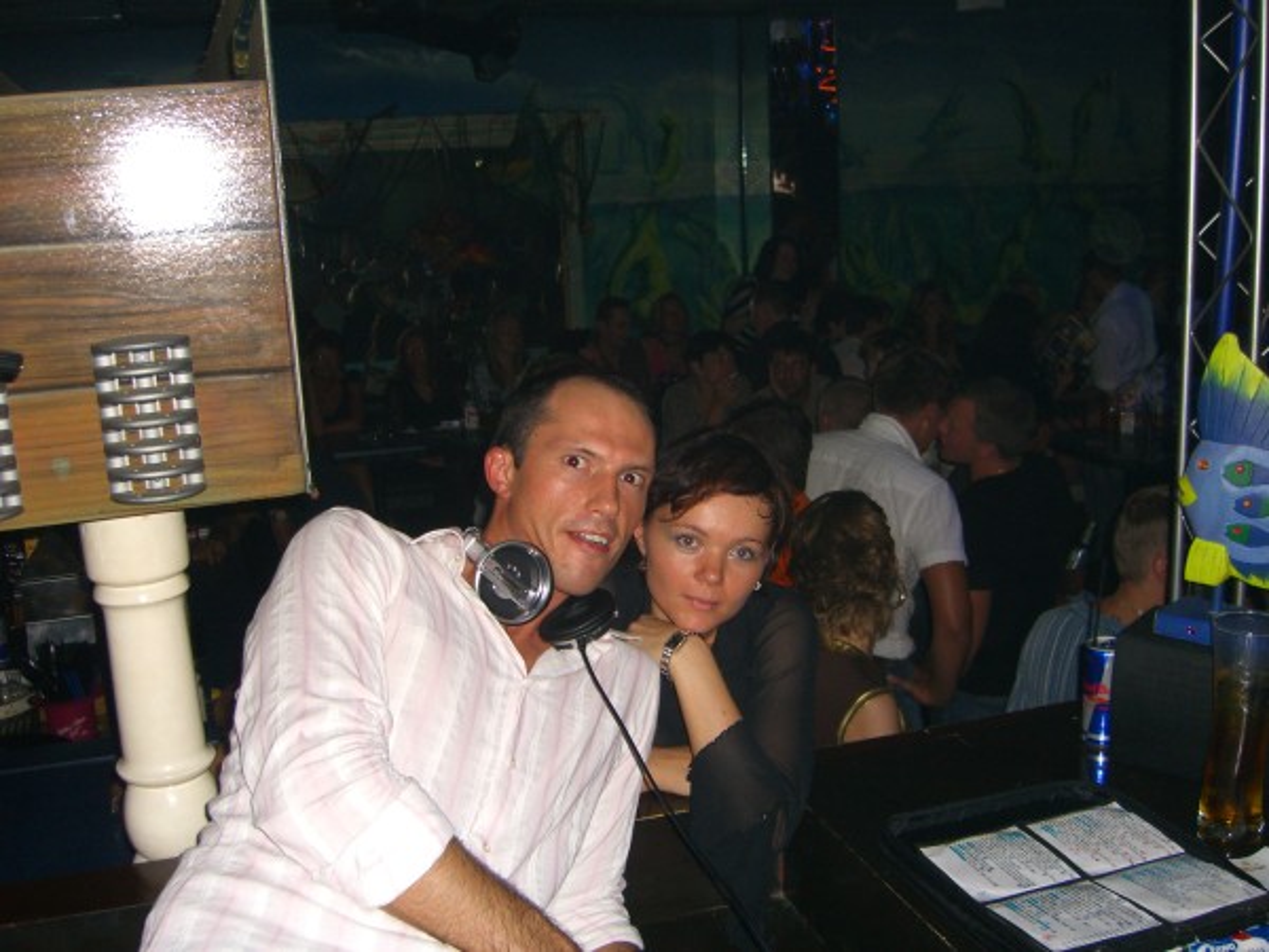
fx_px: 1393
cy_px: 476
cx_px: 634
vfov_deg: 37.7
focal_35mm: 38
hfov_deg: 49.0
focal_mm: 7.9
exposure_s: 1/60
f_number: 2.8
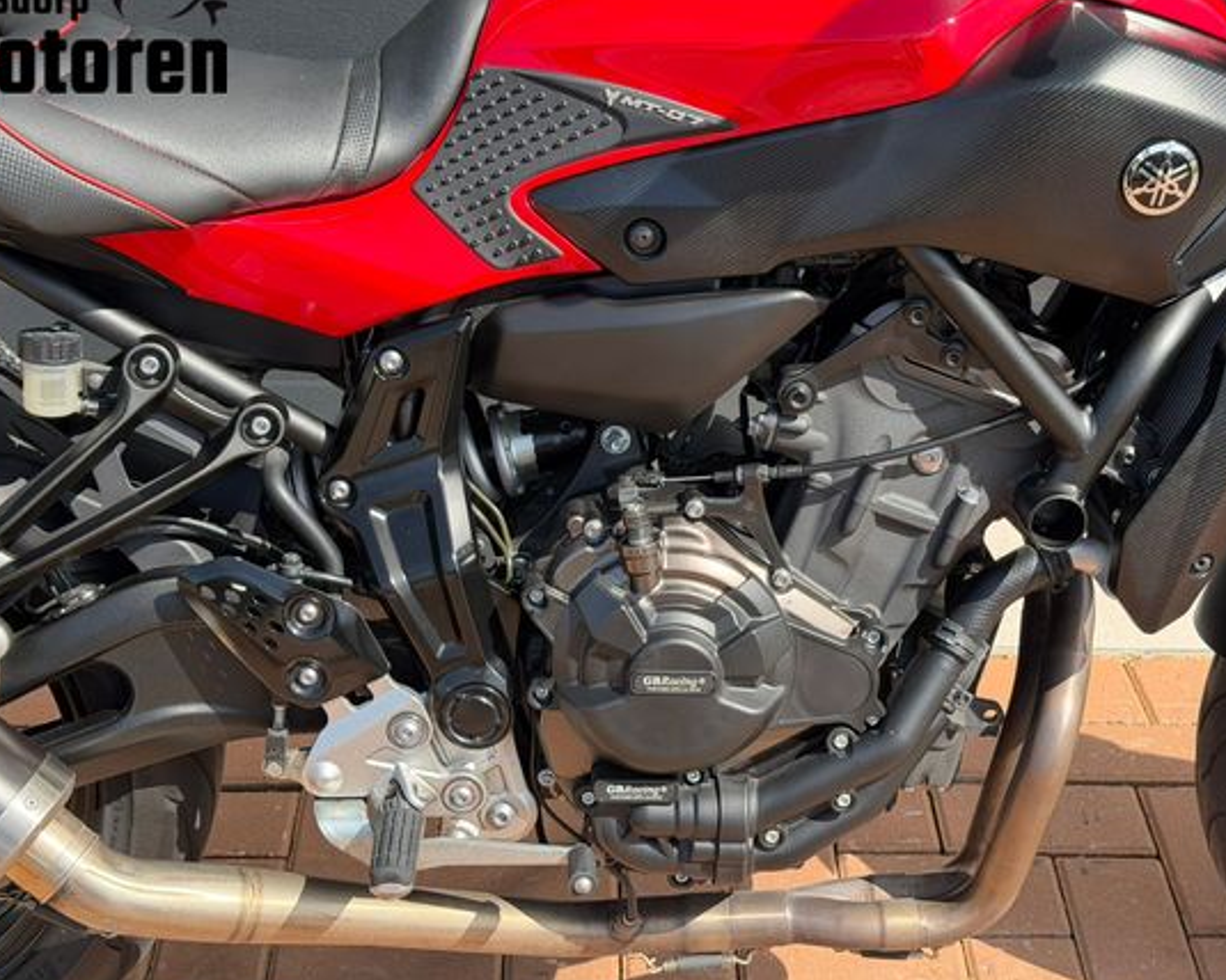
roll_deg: -1.4
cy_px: 490
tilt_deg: -32.2
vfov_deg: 27.1
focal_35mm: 56
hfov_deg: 33.6
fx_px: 2032
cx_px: 667
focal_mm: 6.76
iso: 100
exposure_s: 1/1642
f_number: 1.78
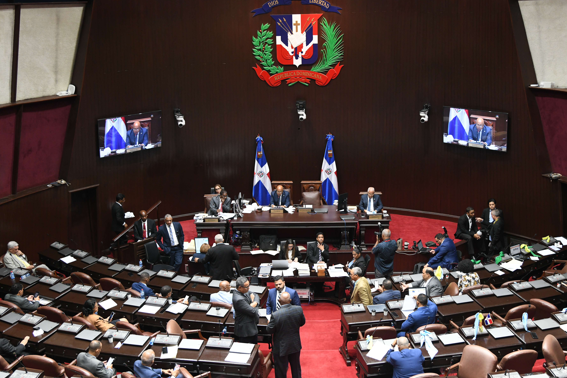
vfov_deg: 29.9
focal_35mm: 45
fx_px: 709
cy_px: 186
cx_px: 291
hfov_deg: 43.6
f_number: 5.6
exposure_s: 1/100
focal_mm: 40
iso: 2500
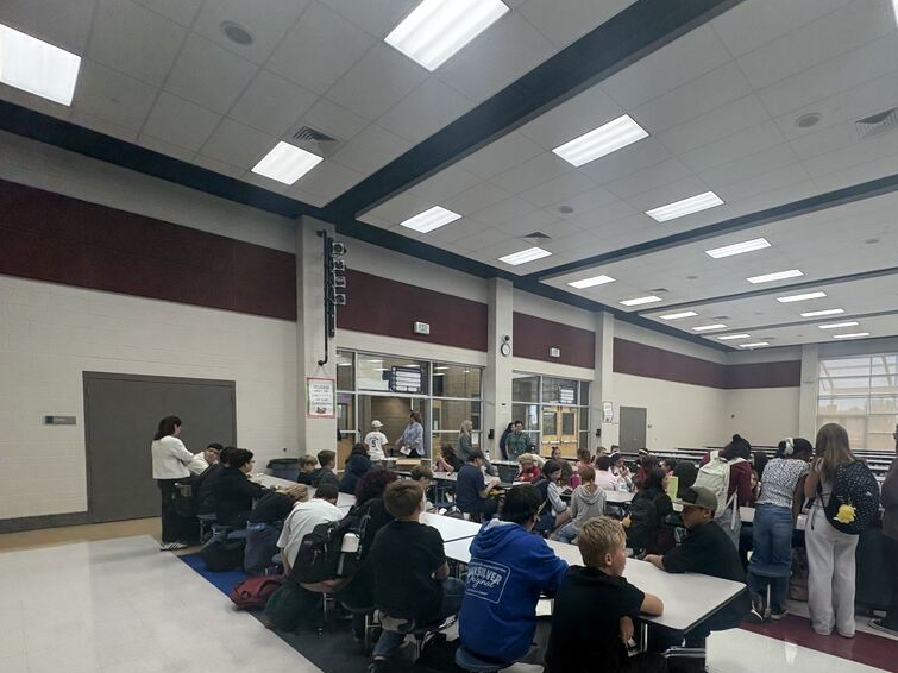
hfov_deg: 83.6
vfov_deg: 66.8
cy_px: 448
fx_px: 493
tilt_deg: -0.6
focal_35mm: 19
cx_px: 542
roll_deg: +0.5
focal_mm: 2.22
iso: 320
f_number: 2.2
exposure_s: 1/120
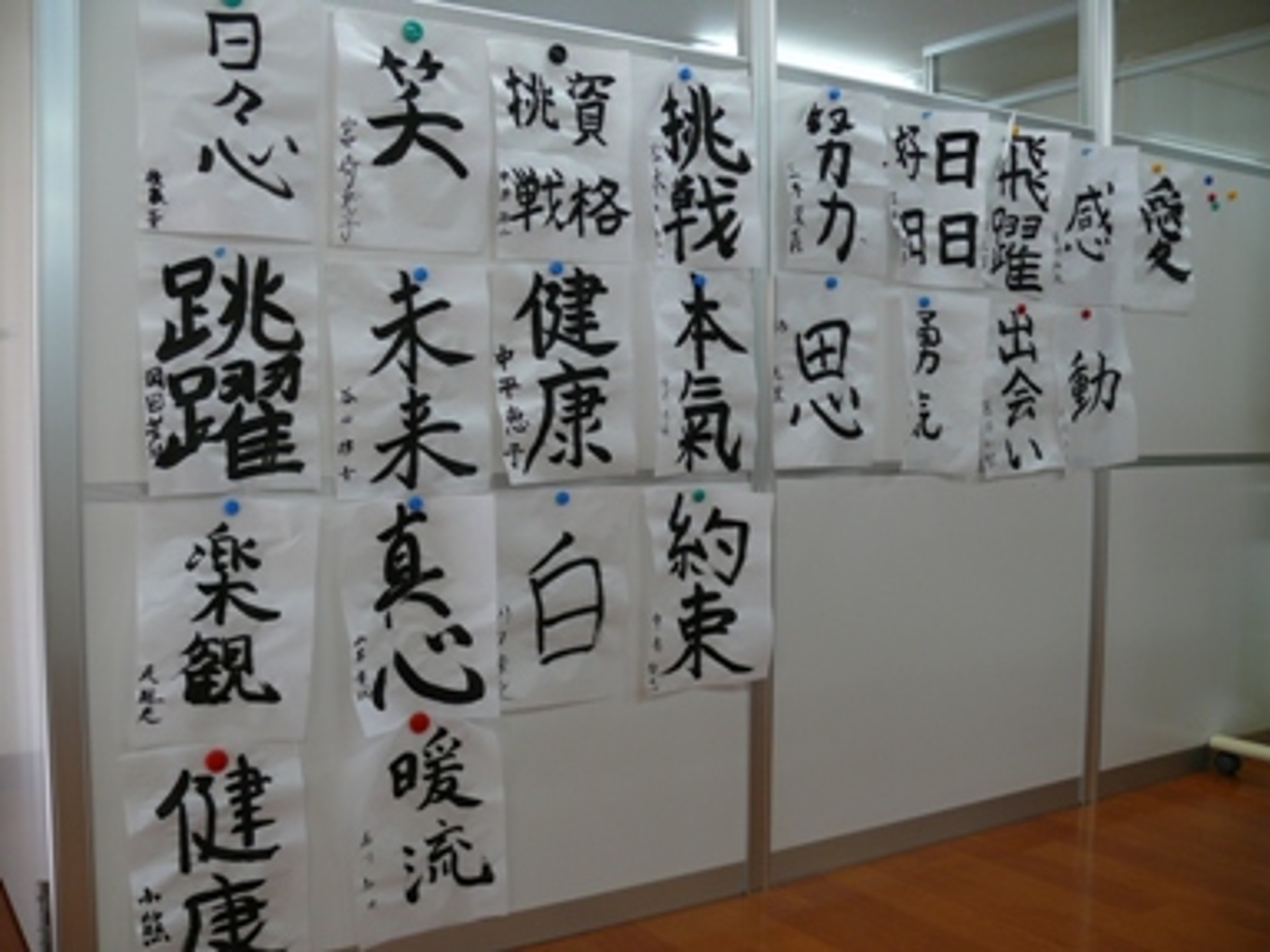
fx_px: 1284
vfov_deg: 40.7
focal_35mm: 35
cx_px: 635
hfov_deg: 52.6
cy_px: 476
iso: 100
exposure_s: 1/60
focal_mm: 7.4
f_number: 2.8
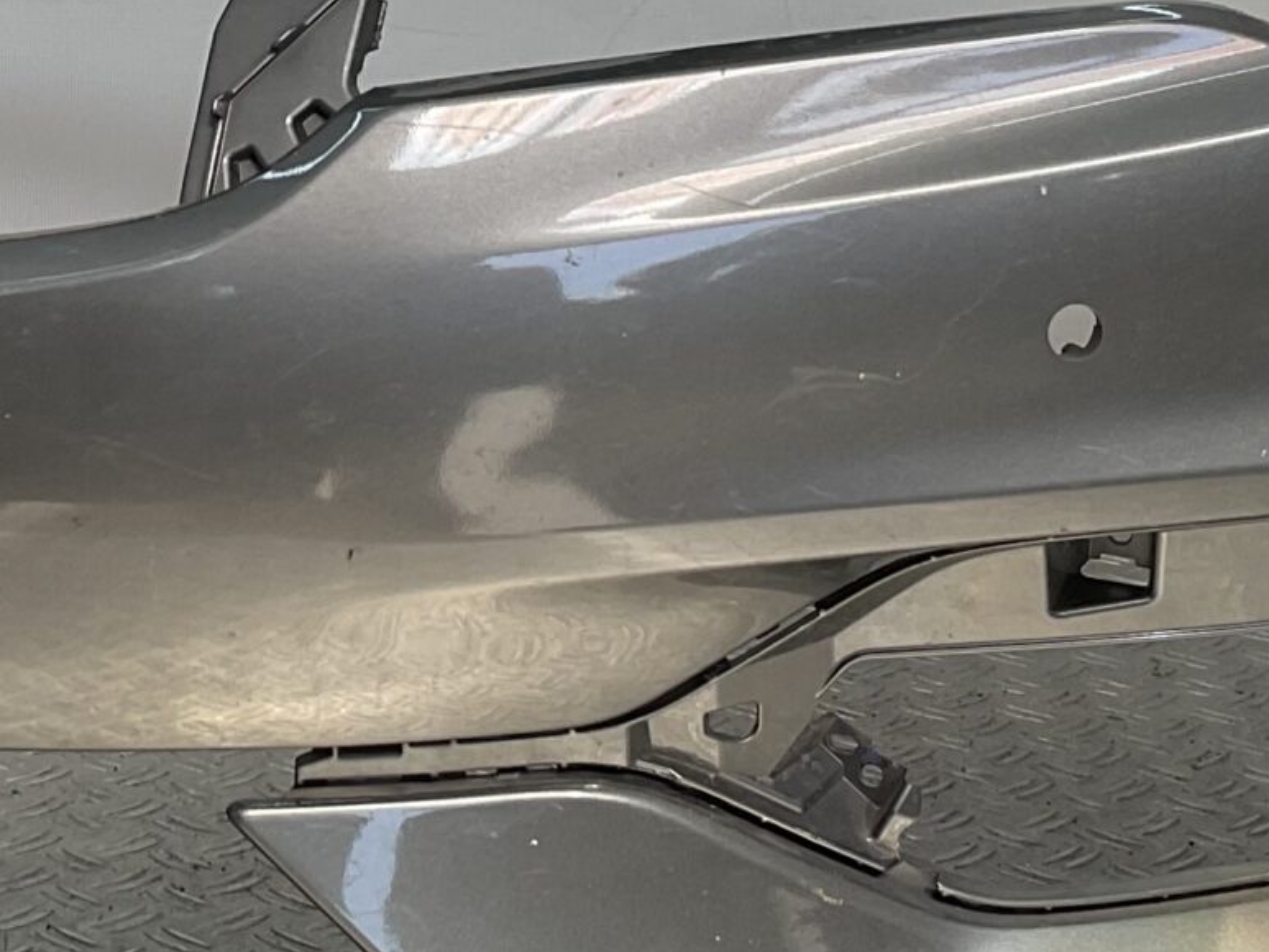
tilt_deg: -9.4
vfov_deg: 15.2
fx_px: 3520
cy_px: 100
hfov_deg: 20.0
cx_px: 118
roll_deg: -1.6
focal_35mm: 96
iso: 16
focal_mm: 3
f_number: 1.8
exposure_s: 1/211
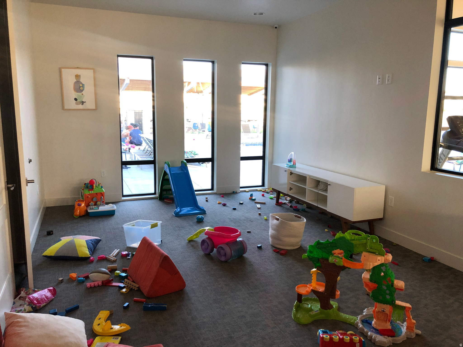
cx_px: 232
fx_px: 375
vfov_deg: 49.7
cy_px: 174
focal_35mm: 28
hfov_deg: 63.4
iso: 40
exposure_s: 1/15
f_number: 1.8
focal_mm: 3.99
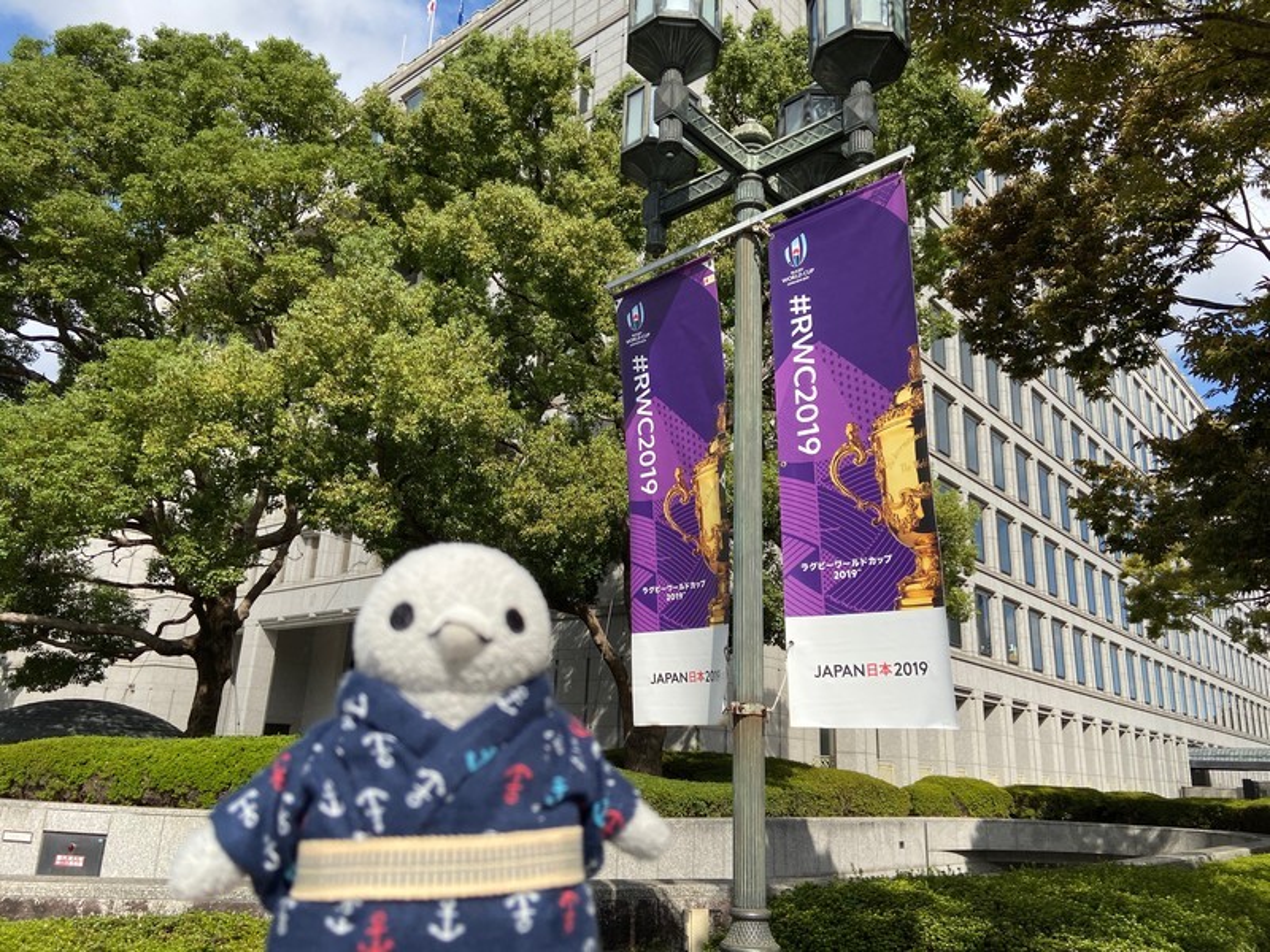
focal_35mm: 26
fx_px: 954
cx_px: 635
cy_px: 476
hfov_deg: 67.3
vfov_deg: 53.1
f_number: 1.8
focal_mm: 4.25
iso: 32
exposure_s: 1/2315
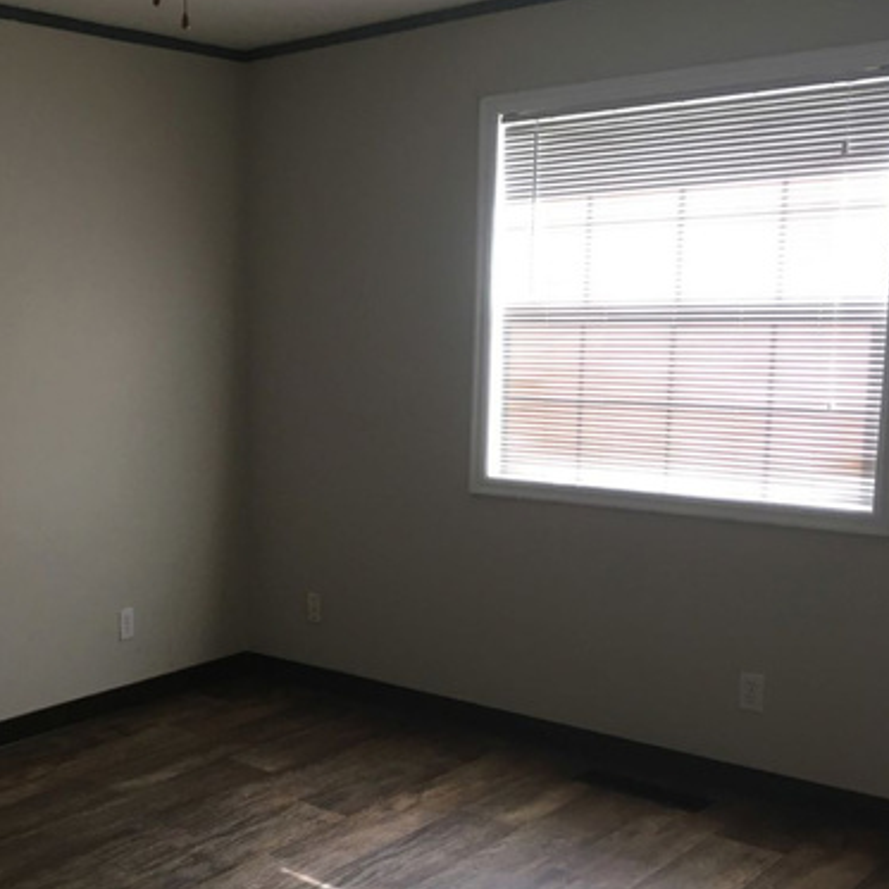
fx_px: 1278
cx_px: 153
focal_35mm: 44
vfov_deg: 38.3
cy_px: 508
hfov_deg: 36.7
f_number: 2.2
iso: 80
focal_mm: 4.15
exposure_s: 1/30
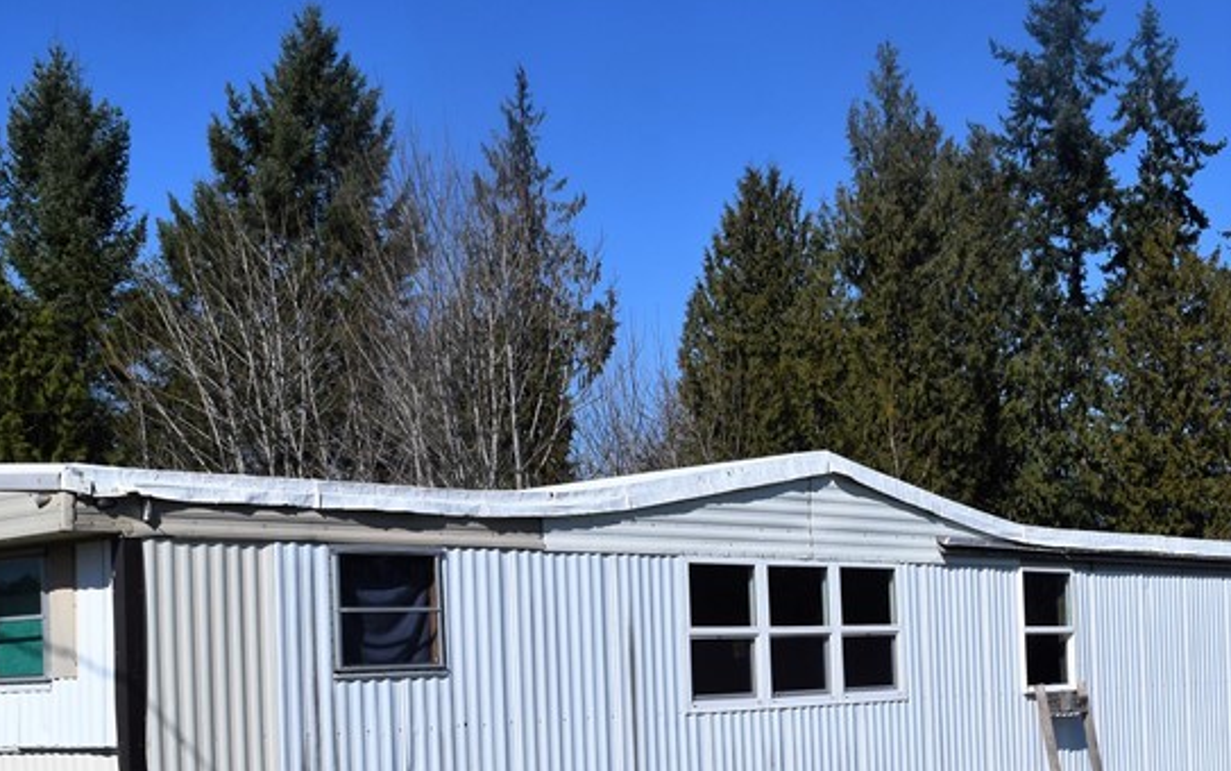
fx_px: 1846
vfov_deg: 23.1
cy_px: 655
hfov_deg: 36.6
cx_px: 803
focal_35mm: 55
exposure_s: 1/500
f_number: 11
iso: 200
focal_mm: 18
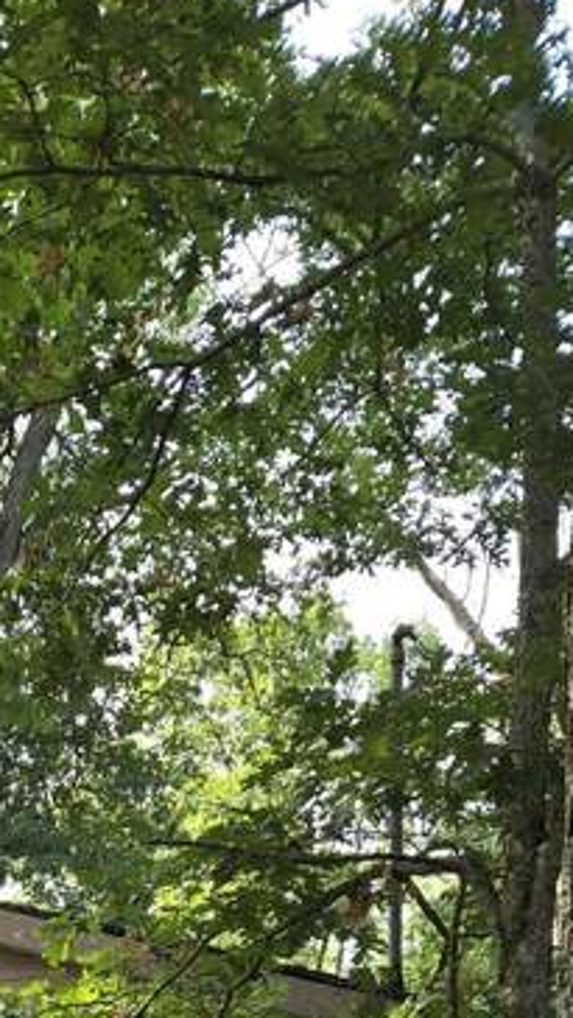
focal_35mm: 66
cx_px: -182
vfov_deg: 27.1
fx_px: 1781
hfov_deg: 17.1
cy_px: 1306
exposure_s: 1/152
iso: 25
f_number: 1.8
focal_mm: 5.4
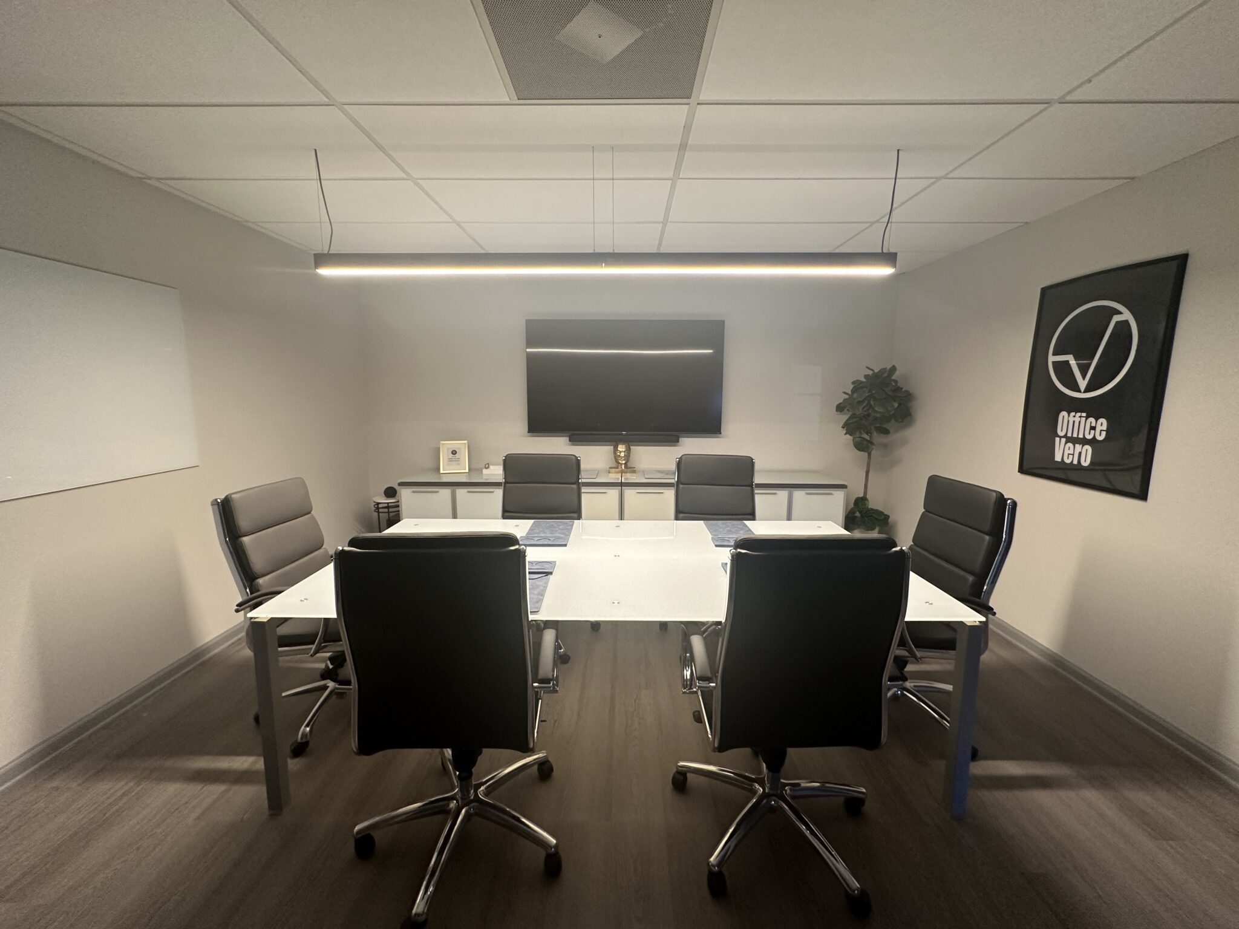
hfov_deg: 102.1
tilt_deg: -7.5
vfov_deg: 85.7
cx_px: 620
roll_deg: -0.4
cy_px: 464
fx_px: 501
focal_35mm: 14
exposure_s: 1/60
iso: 160
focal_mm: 2.22
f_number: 2.2
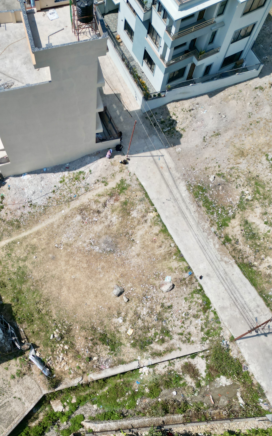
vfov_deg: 57.7
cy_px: 262
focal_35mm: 33
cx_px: 85
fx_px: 391
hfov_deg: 37.8
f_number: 1.7
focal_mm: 6.72
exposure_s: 1/4000
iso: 140
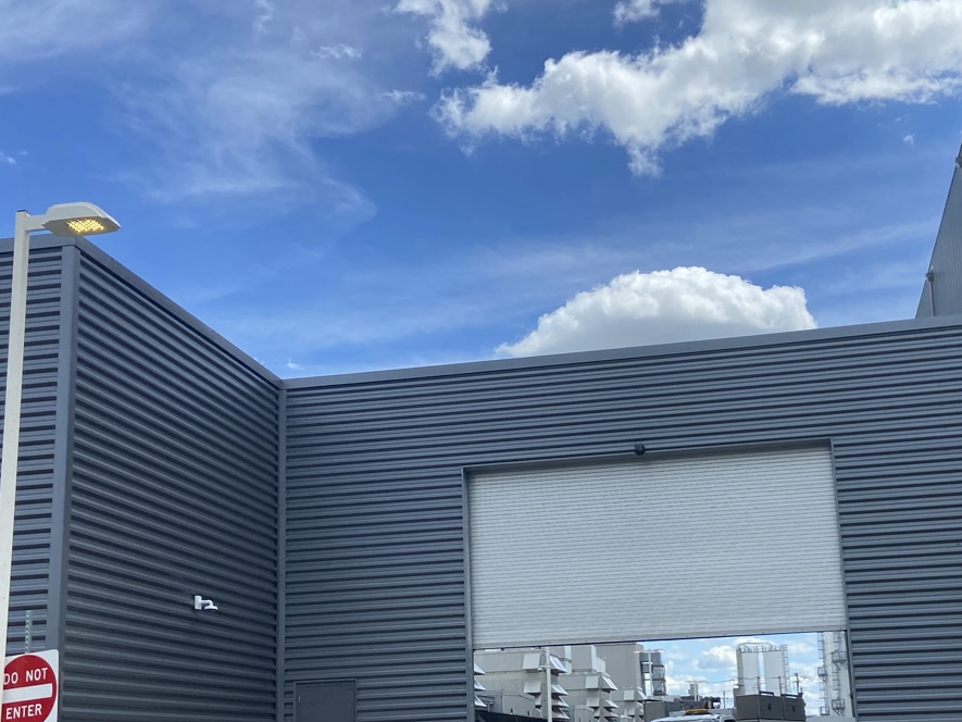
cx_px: 528
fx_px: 1306
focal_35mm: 47
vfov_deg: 30.6
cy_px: 497
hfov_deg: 40.4
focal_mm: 4.25
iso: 32
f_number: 1.8
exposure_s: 1/2571
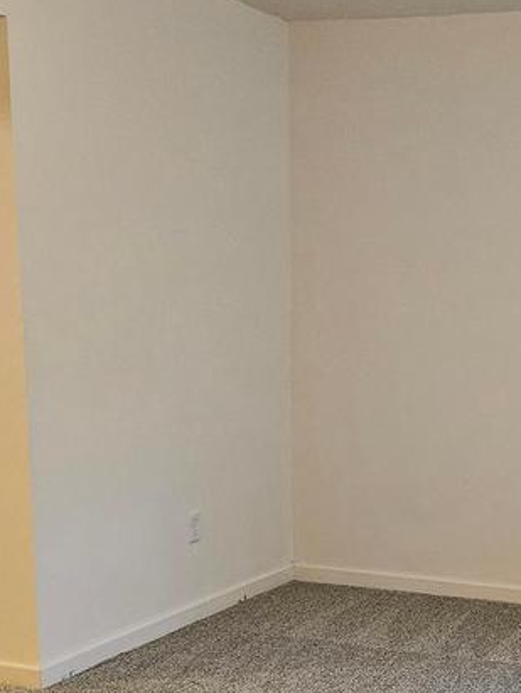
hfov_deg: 22.8
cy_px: 550
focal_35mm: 63
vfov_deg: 30.0
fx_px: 1262
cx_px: 464
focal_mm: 5
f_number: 1.8
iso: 1000
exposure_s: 1/120
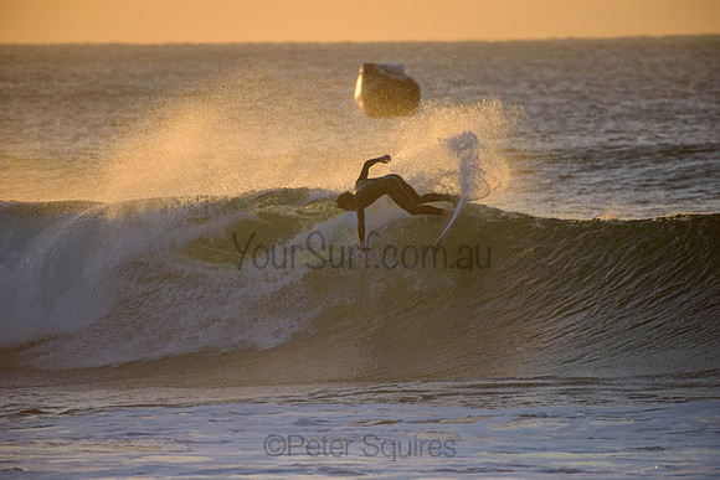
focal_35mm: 500
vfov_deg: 2.8
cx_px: 360
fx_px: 10002
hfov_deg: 4.1
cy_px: 240
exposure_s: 1/2500
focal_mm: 500
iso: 900
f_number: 5.6
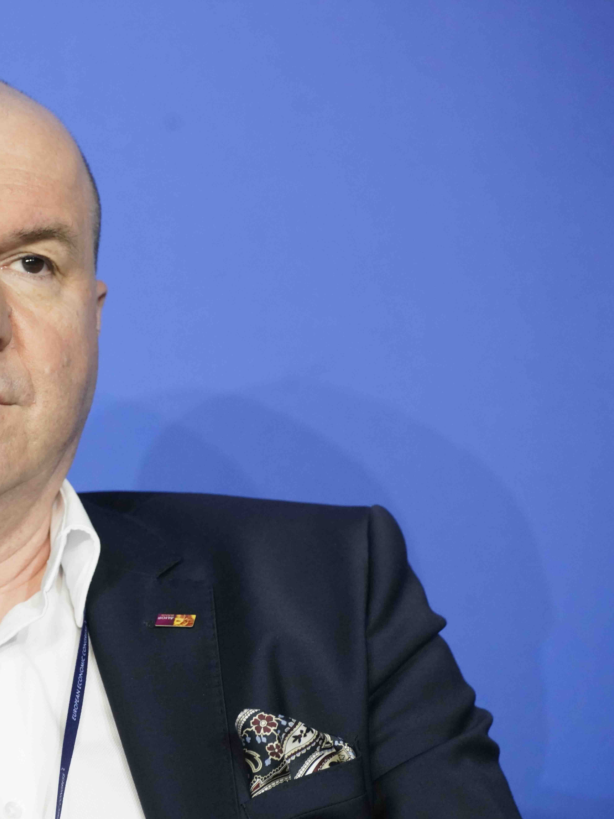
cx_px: 16
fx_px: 10998
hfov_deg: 3.2
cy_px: 409
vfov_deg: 4.3
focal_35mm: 465
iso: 5000
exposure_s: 1/125
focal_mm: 322
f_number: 5.6
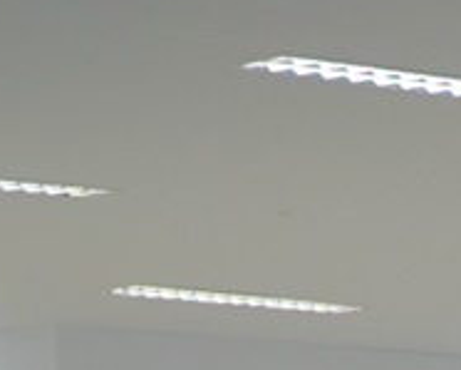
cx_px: 1213
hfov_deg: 7.5
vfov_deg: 6.3
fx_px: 3222
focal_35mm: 236
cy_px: 899
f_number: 4
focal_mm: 26
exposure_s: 1/160
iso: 16000
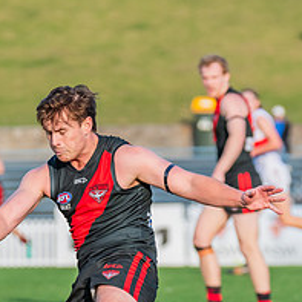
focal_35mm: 680
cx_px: 56
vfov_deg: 2.6
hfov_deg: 2.6
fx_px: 6712
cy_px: 269
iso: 800
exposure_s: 1/1250
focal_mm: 250
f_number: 7.1
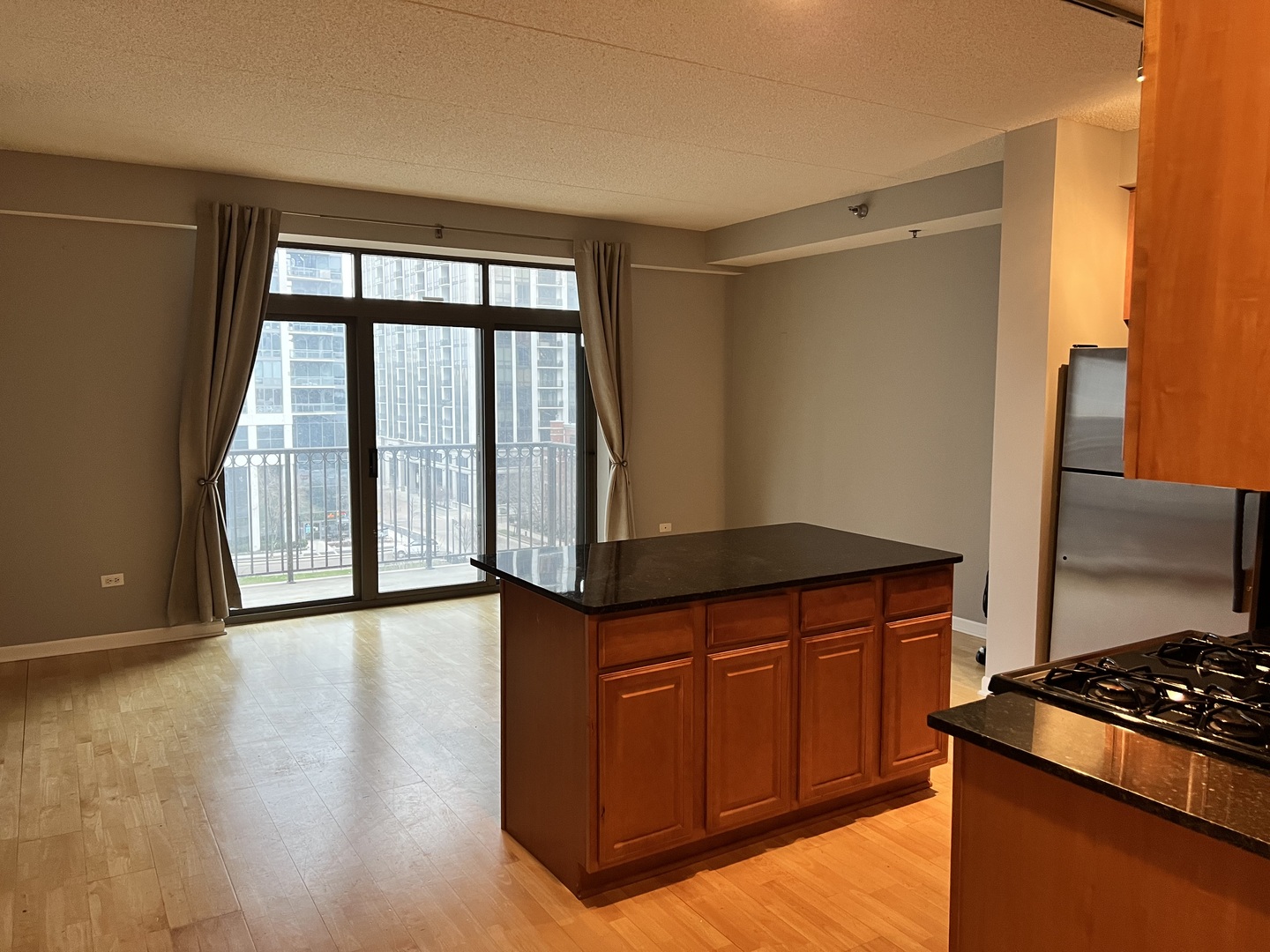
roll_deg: +0.0
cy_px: 476
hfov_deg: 67.3
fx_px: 954
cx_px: 635
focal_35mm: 26
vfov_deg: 53.1
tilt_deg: -5.9
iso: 160
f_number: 1.5
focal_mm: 5.7
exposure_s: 1/60
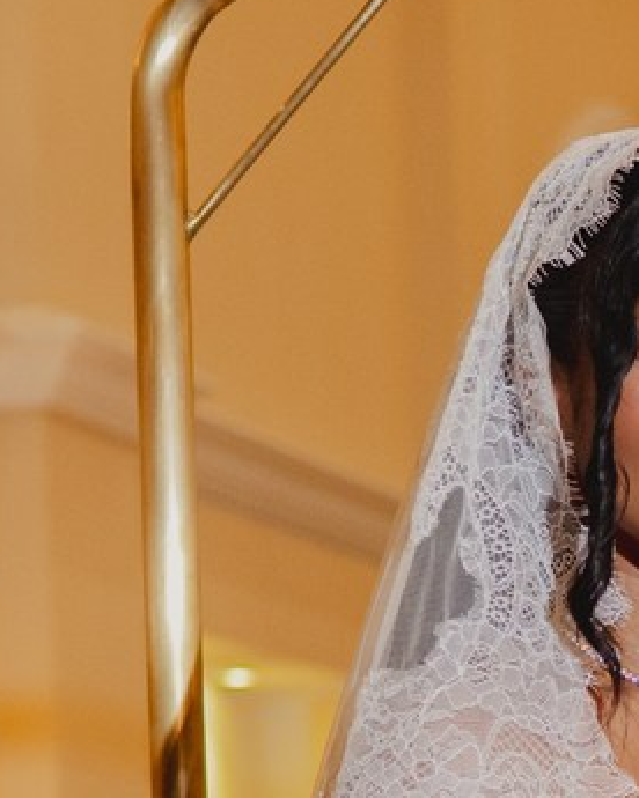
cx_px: 990
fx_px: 5768
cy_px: 1094
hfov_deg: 6.3
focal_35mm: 244
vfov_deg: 7.8
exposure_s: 1/160
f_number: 2.2
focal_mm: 35
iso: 640
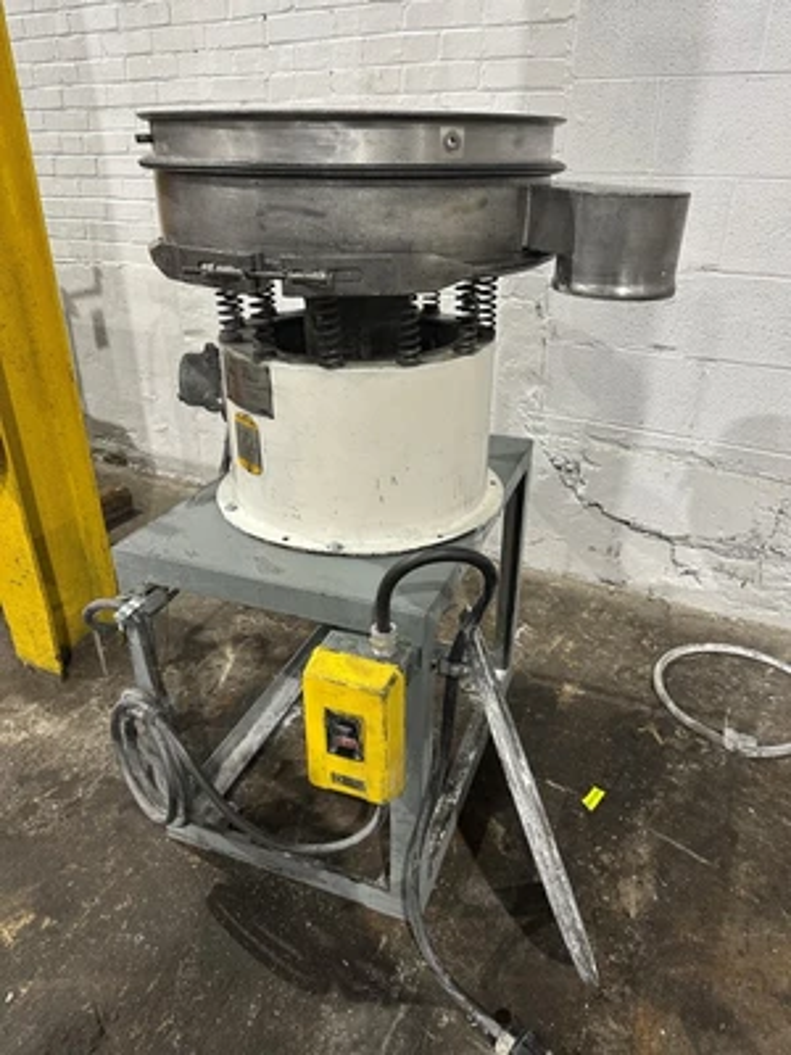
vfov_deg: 71.6
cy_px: 528
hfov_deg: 56.8
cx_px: 396
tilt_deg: -27.5
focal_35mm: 24
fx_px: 731
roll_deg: -0.5
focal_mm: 6.86
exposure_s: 1/60
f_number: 1.78
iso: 250
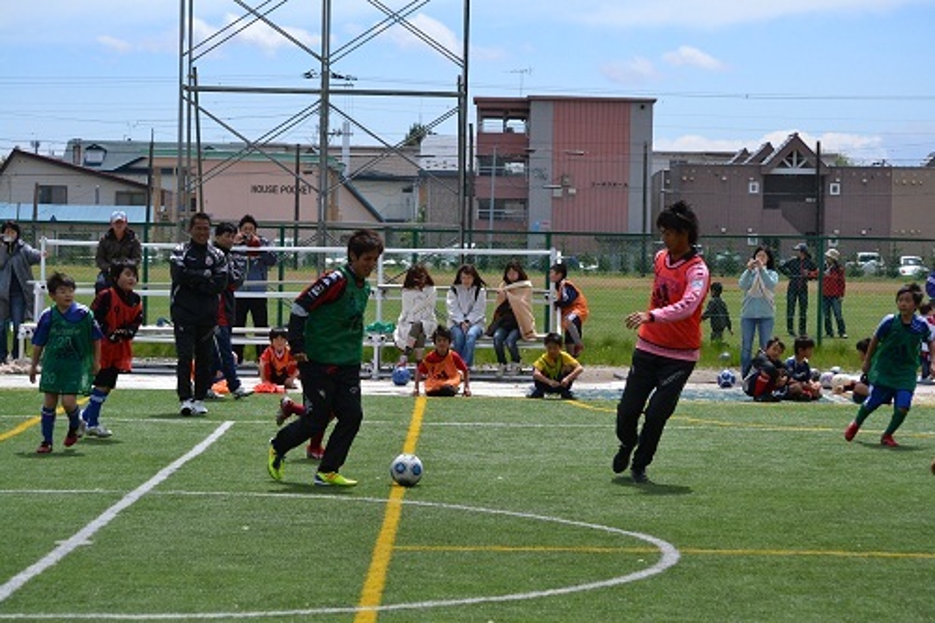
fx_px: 2804
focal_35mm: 108
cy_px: 312
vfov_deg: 12.7
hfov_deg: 18.9
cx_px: 468
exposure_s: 1/1600
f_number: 6.3
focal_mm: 72
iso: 400
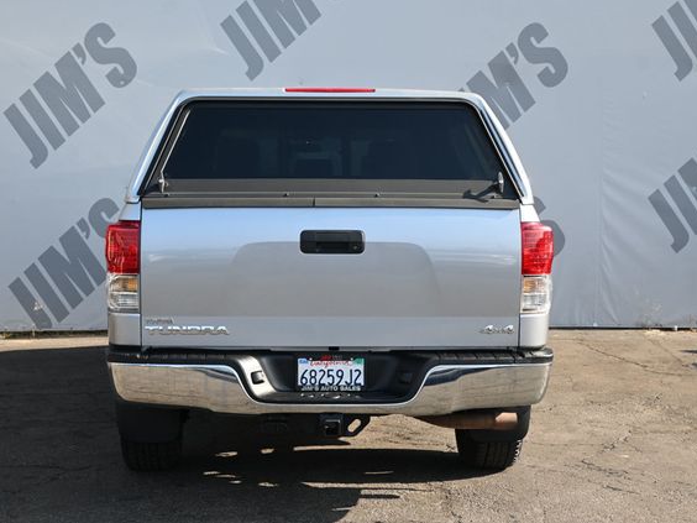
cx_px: 326
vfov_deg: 24.2
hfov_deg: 31.9
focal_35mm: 61
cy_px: 261
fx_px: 1219
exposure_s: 1/250
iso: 220
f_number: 5.3
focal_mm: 37
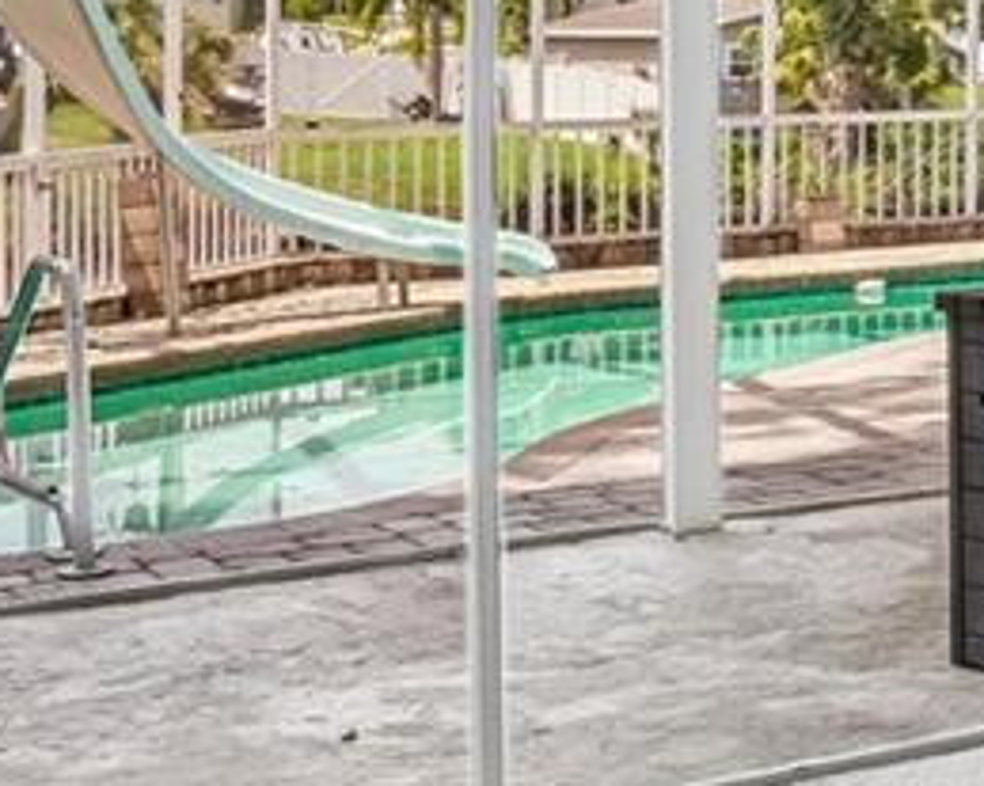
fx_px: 2533
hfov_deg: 16.2
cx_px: 2044
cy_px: 46
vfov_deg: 17.3
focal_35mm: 87
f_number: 8
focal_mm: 10
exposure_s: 1/30
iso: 500
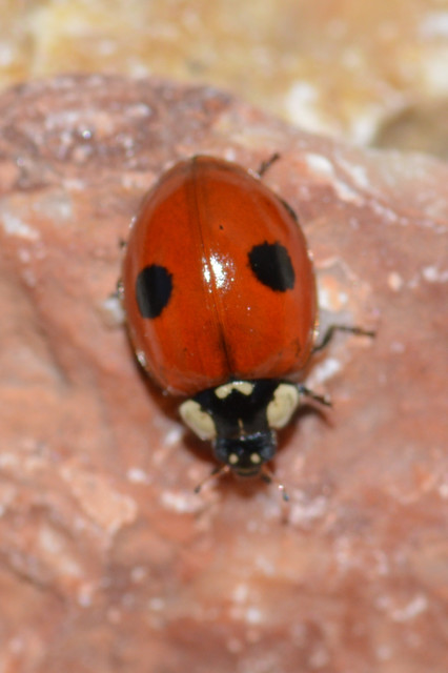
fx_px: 2803
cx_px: 224
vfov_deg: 13.7
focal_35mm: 150
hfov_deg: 9.1
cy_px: 336
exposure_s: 1/200
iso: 100
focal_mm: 100
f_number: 14
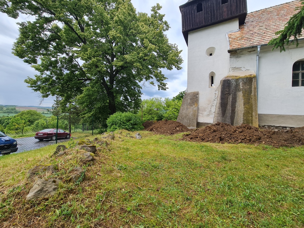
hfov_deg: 106.2
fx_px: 114
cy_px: 114
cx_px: 152
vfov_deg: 89.9
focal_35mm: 13
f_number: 2.2
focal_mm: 2.2
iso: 64
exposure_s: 1/769
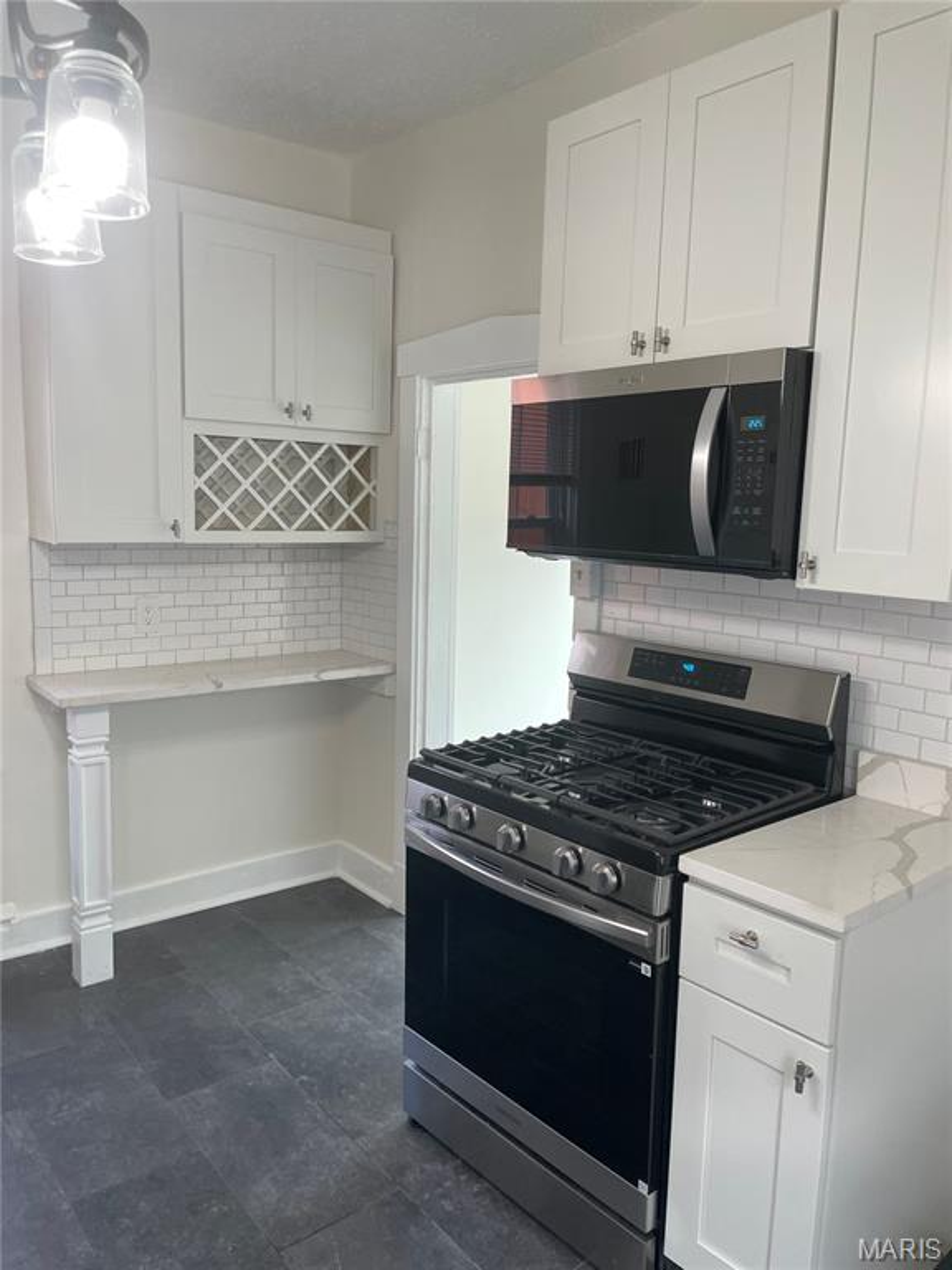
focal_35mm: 26
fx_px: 953
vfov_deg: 67.3
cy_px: 635
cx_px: 476
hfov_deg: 53.1
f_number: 1.6
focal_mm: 4.2
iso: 100
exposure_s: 1/120
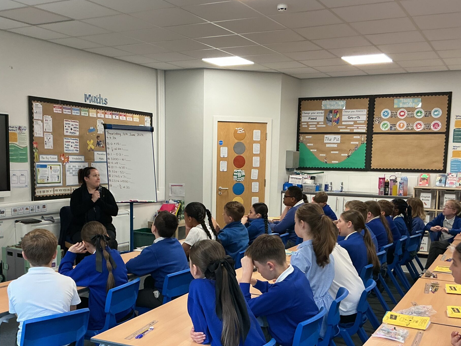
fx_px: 546
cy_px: 234
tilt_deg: -8.2
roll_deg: -0.5
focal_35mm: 41
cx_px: 223
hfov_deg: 45.8
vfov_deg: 34.8
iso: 100
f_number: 1.8
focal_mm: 3
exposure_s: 1/60
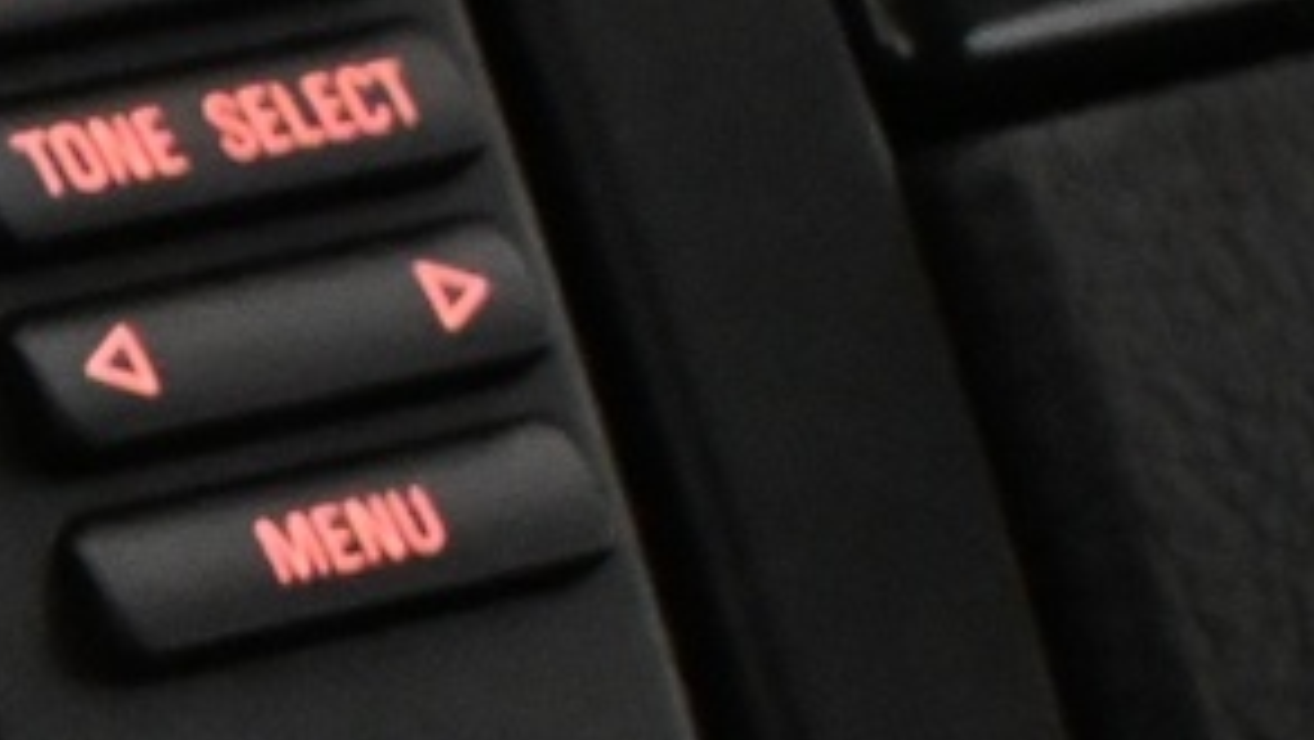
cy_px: 798
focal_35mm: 295
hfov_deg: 6.9
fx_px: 10281
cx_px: -1866
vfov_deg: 4.1
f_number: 5
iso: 6400
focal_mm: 34
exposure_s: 1/60
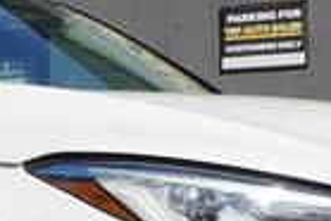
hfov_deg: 14.7
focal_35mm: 138
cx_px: 31
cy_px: 316
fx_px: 1270
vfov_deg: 9.7
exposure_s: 1/250
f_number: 9
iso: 100
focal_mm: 20
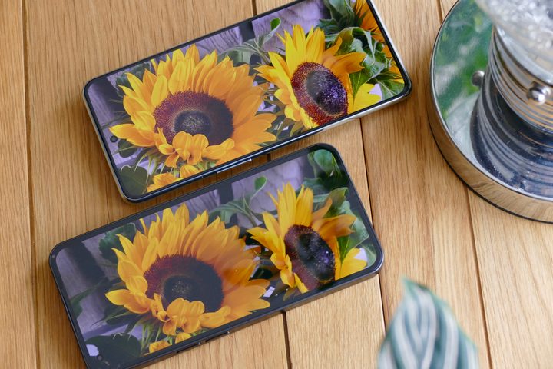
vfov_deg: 12.5
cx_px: 276
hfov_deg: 18.6
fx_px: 1690
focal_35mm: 110
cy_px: 184
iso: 640
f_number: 4
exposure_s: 1/80
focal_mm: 39.97
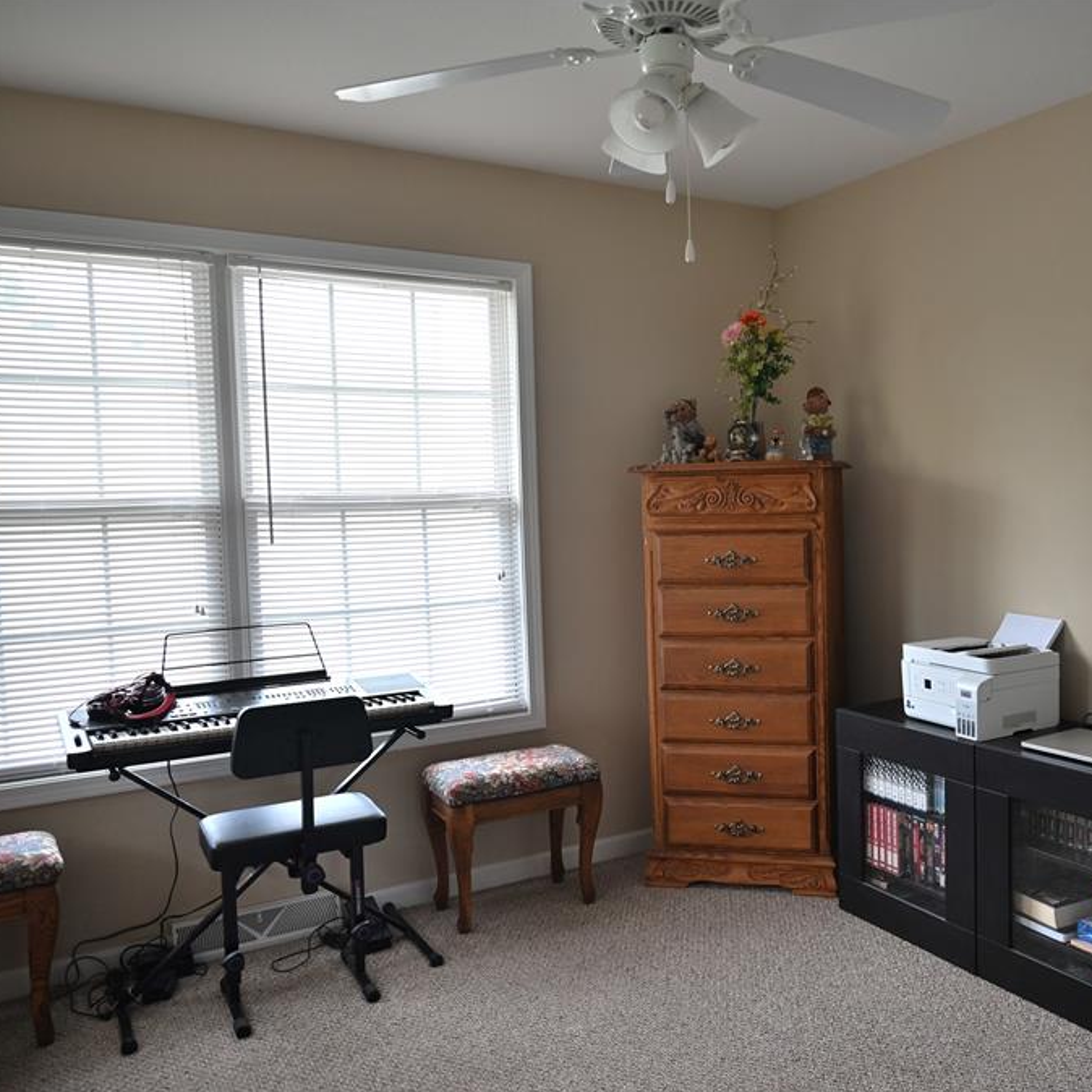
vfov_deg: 52.5
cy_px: 547
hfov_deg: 51.1
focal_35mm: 31
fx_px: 1106
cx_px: 766
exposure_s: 1/160
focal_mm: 24
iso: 400
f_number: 4
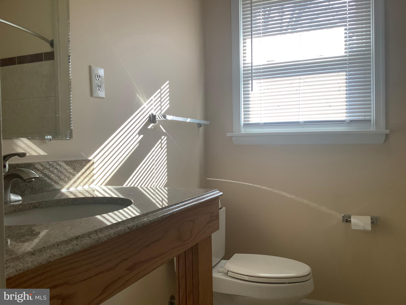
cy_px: 152
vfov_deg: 45.4
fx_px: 364
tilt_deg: -1.8
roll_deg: +0.9
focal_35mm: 31
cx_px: 203
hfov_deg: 58.4
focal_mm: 3.3
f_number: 2.4
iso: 32
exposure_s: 1/100
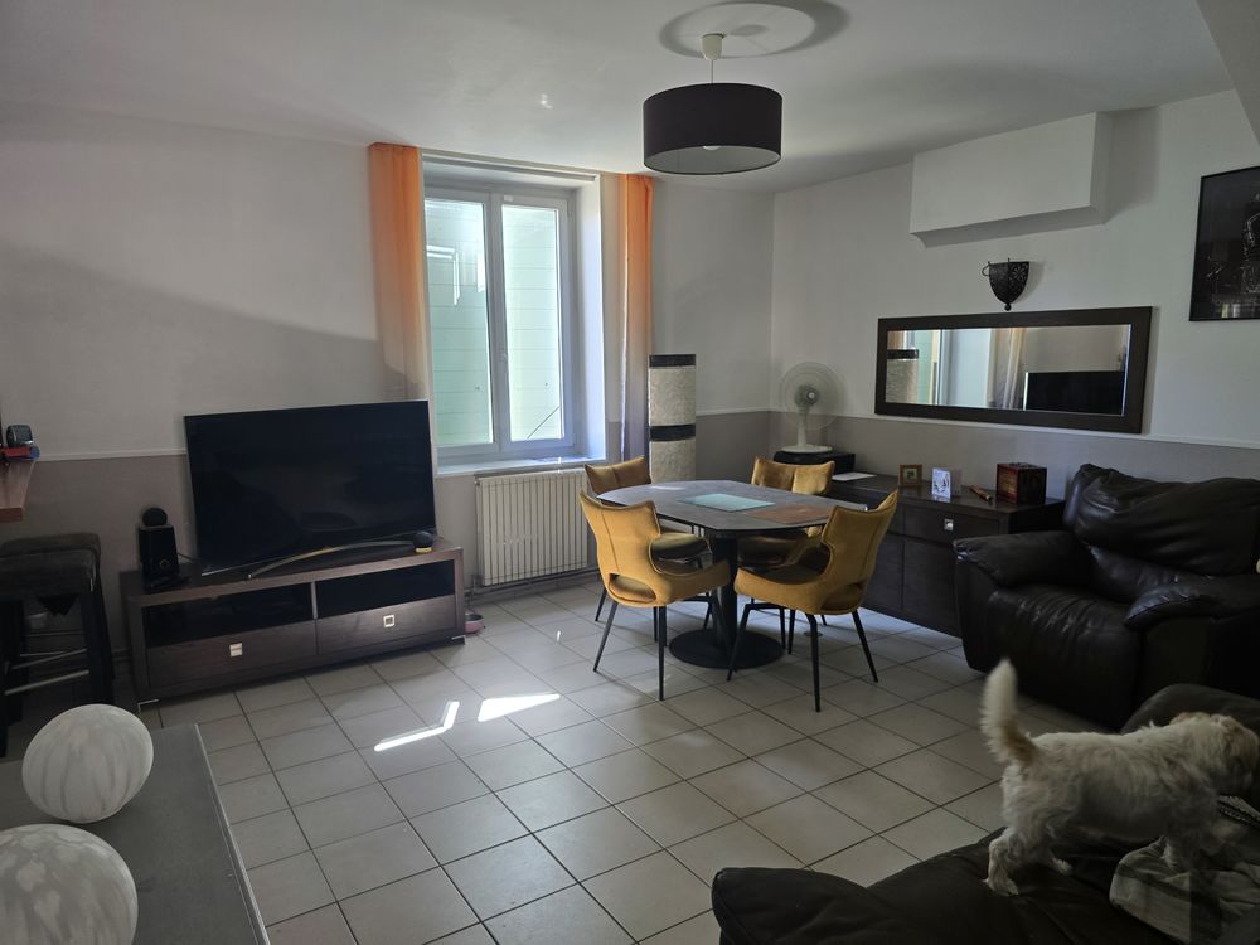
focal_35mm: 23
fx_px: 837
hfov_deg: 73.9
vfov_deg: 58.9
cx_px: 630
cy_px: 472
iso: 125
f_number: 1.7
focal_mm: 6.3
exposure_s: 1/52
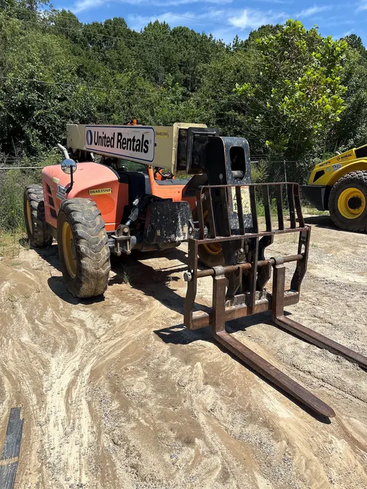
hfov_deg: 53.1
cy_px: 244
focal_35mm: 26
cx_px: 184
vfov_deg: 67.3
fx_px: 367
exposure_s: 1/4065
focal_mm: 5.96
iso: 50
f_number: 1.6
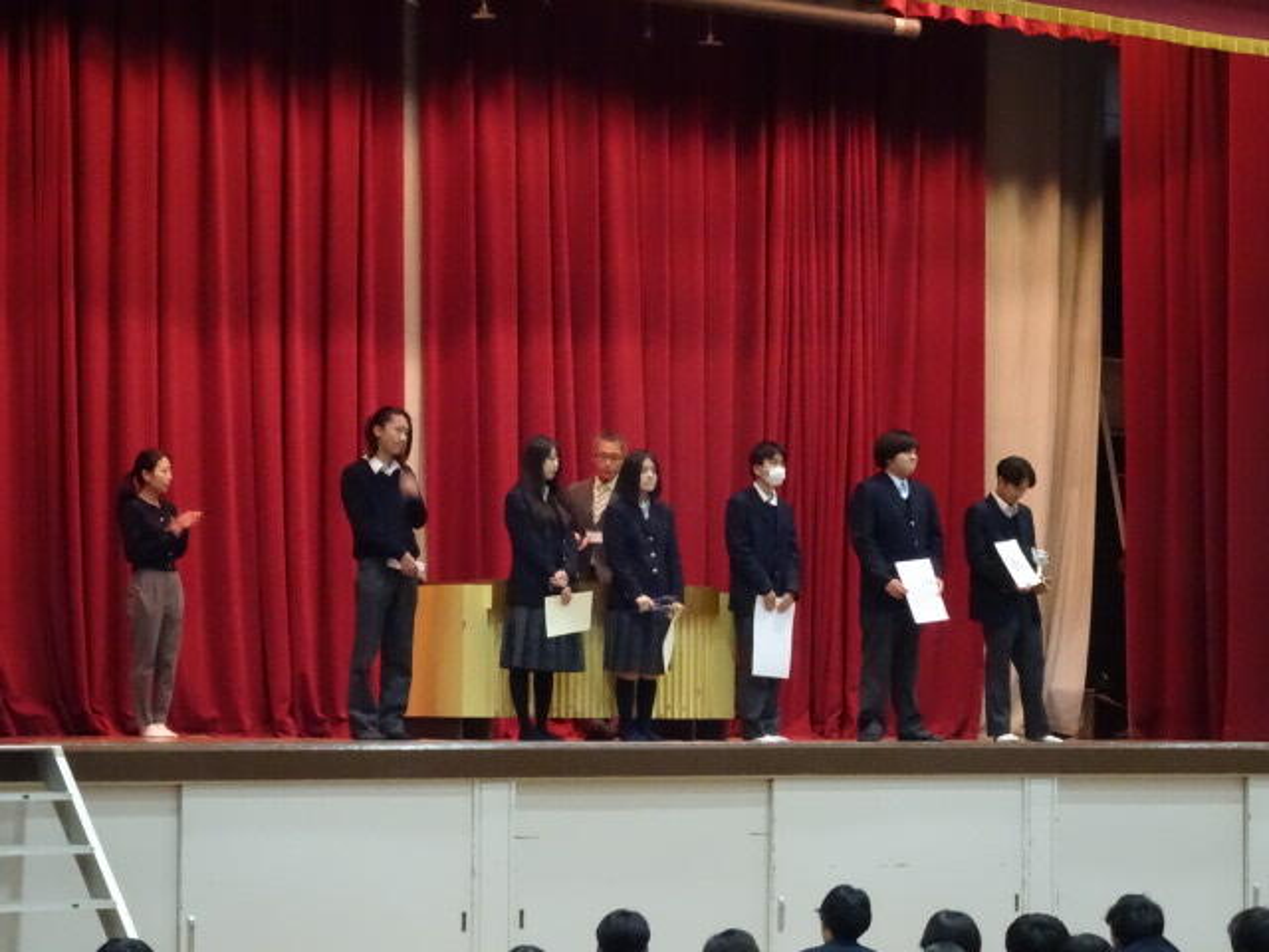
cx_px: 634
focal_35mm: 96
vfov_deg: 15.4
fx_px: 3519
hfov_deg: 20.4
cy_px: 476
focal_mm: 16.5
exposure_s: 1/25
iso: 3200
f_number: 5
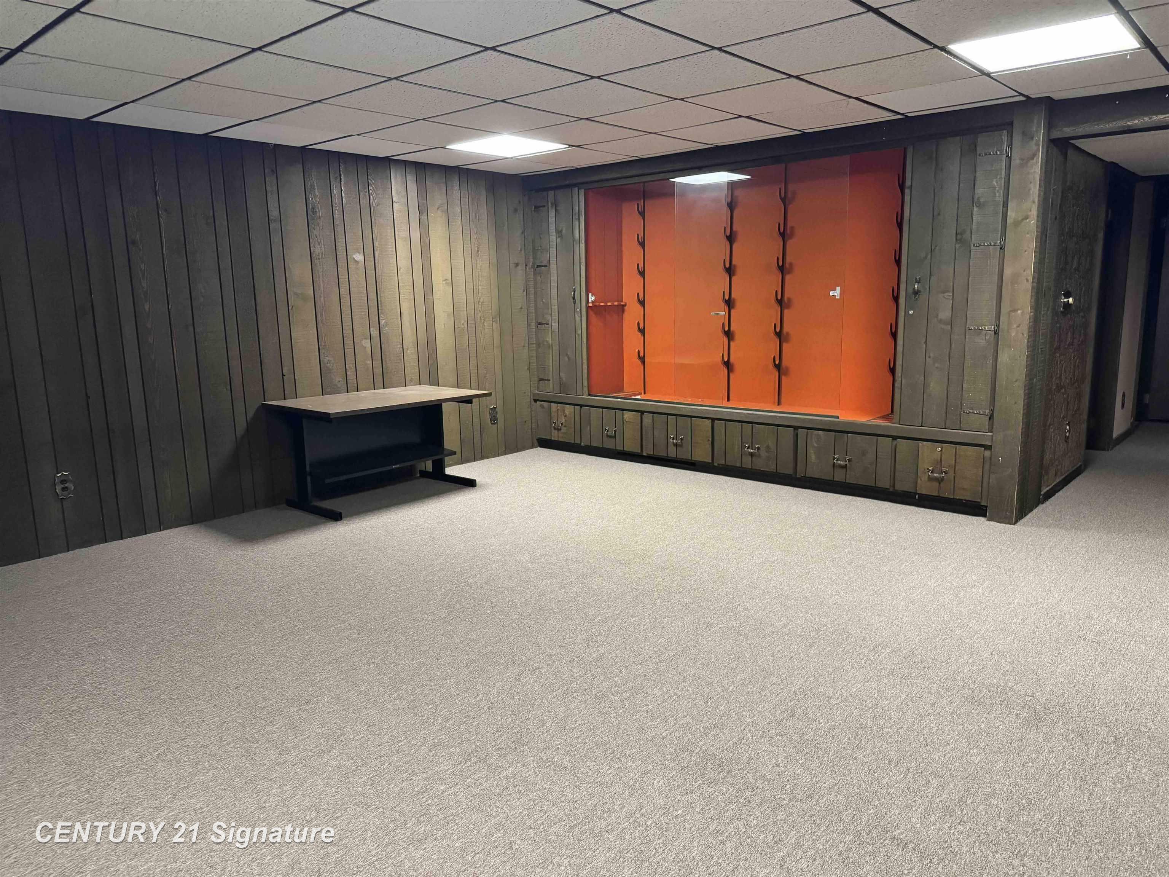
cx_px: 584
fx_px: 810
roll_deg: +0.8
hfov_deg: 71.6
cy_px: 438
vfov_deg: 56.8
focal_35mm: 24
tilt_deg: -10.4
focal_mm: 6.76
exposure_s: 1/60
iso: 800
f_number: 1.78
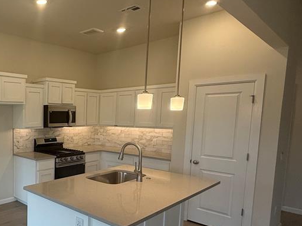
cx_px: 12
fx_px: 244
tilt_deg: -4.3
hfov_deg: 52.8
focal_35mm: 28
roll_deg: -0.6
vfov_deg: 49.4
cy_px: 135
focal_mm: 2.22
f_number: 2.2
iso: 125
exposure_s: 1/120
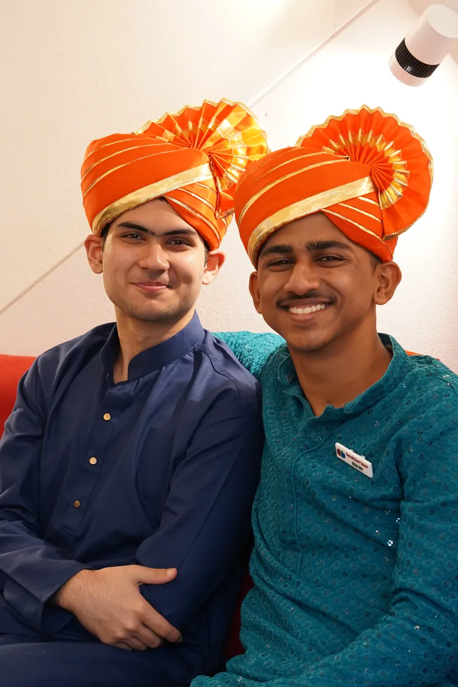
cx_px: 229
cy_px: 344
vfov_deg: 17.9
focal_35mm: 114
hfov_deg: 12.0
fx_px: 2175
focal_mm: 76
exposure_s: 1/100
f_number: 5
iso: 1600
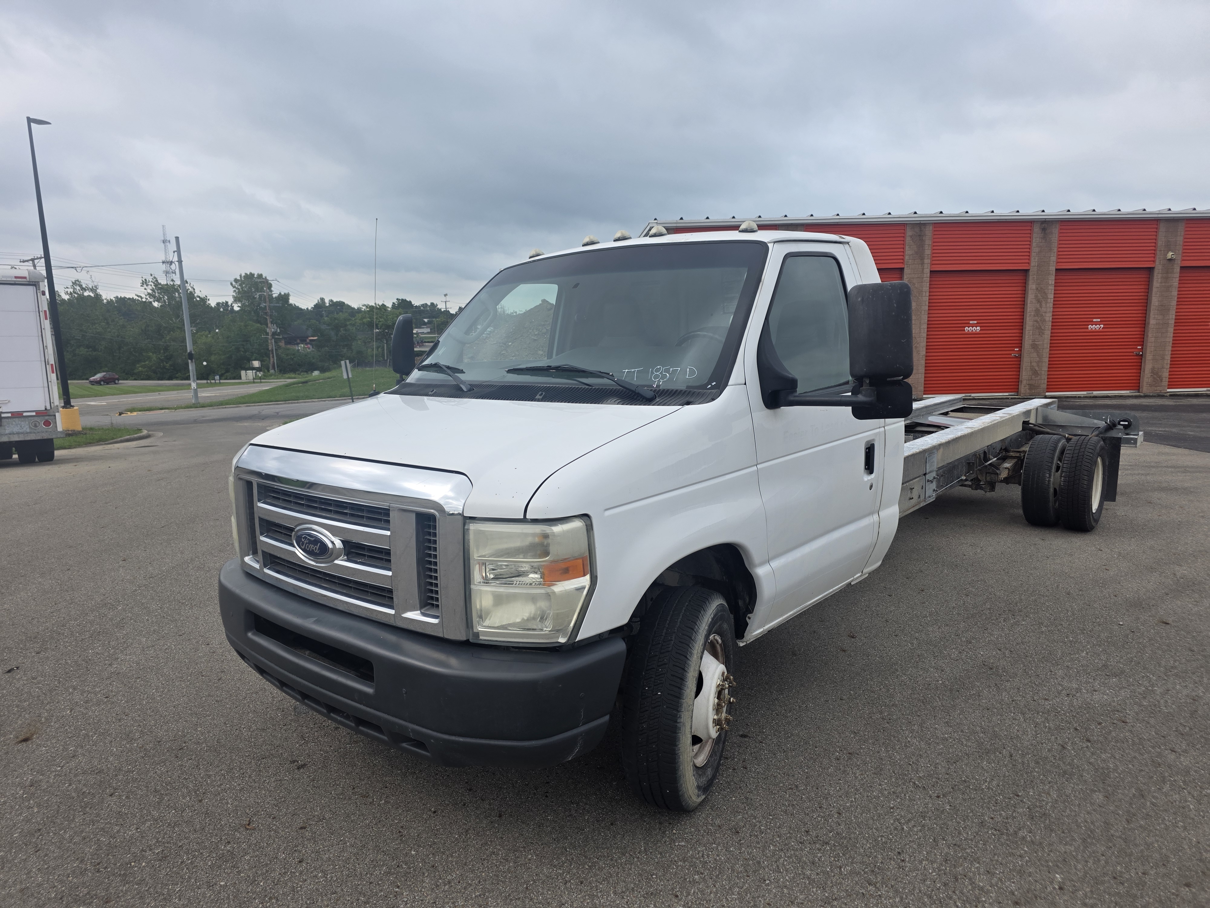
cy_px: 454
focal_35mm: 23
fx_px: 804
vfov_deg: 58.9
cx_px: 605
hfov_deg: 73.9
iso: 80
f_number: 1.7
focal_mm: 6.3
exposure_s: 1/2593
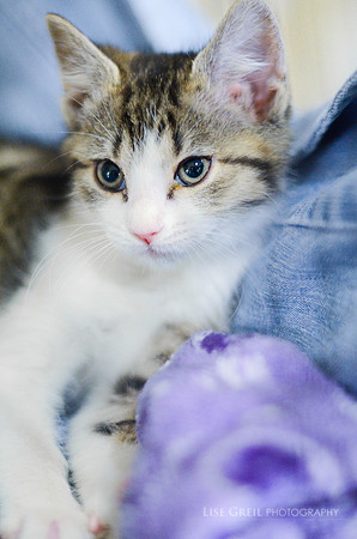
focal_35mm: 75
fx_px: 1121
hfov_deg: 18.1
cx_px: 178
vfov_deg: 27.0
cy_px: 270
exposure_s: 1/160
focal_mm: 50
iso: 3200
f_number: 1.8
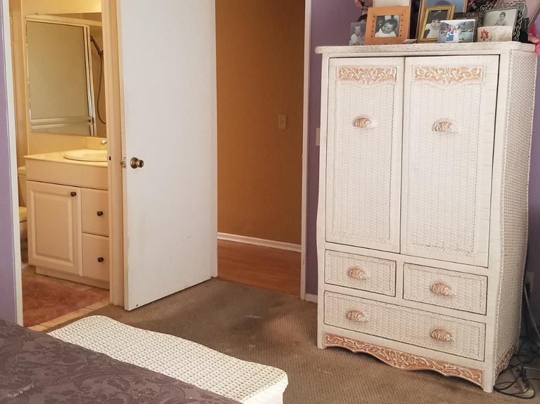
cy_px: 154
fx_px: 655
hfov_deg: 44.8
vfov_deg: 34.2
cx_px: 288
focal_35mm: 42
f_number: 1.7
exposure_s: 1/24
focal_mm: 4.2
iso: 160
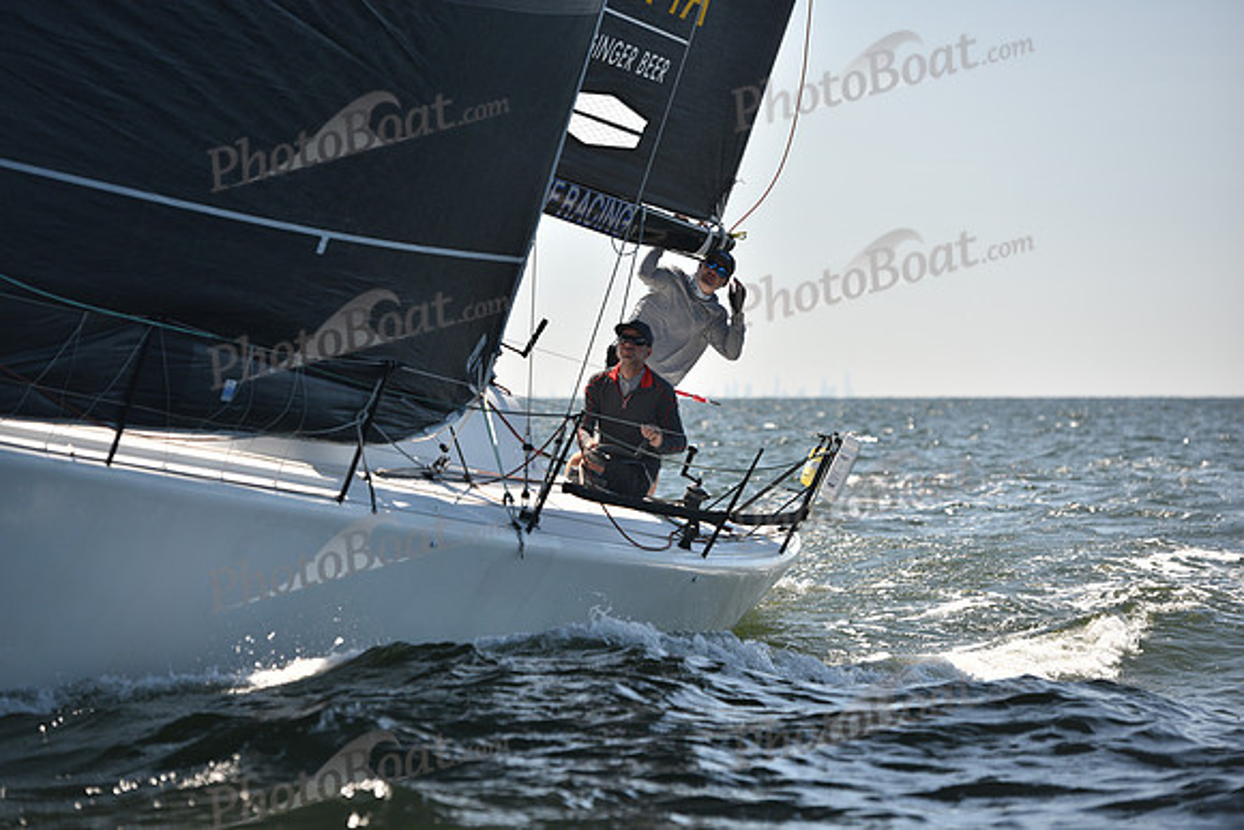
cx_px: 622
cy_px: 415
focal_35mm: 140
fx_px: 4839
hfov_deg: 14.7
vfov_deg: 9.8
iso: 250
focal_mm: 140
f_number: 4
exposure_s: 1/800
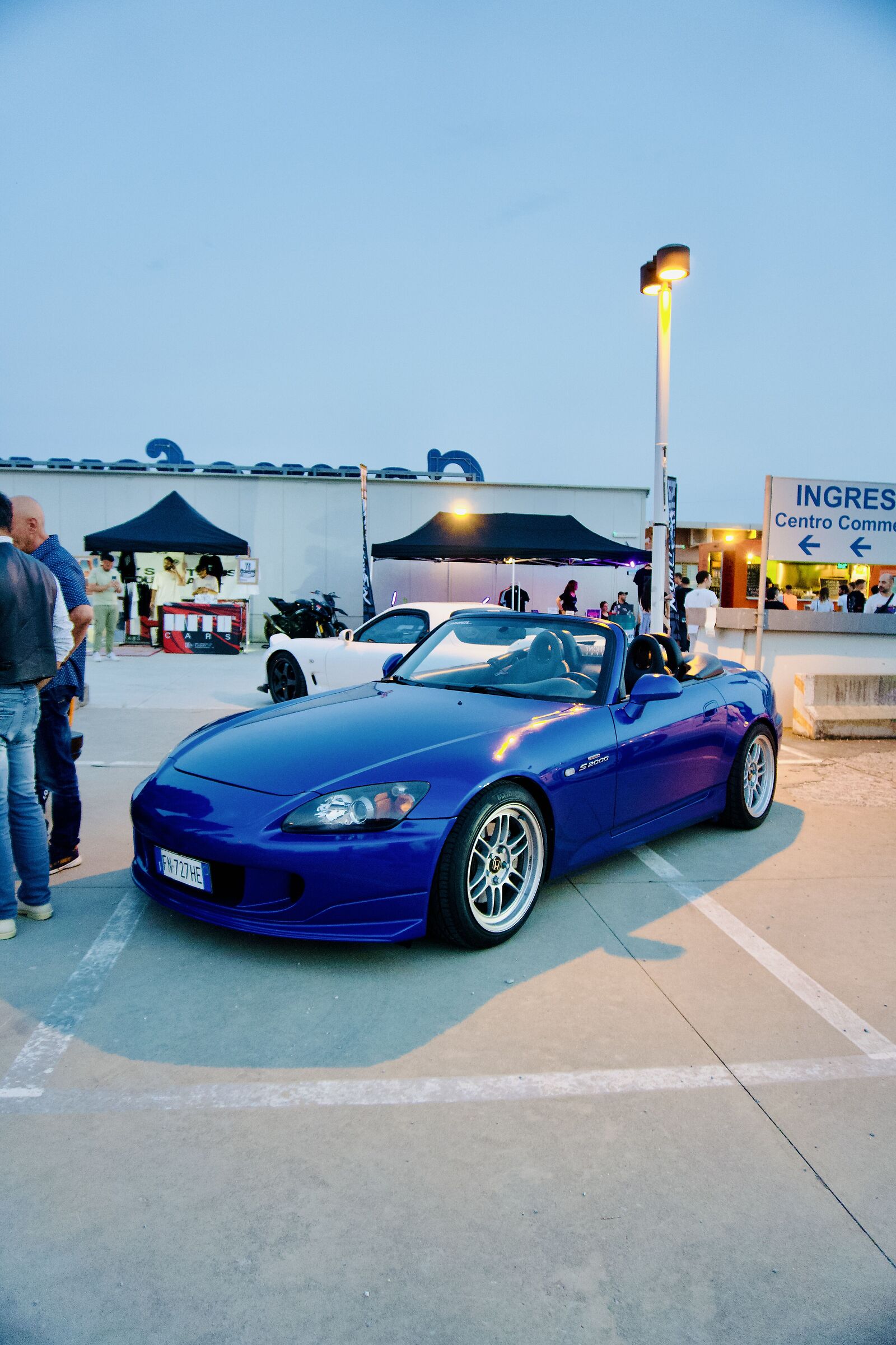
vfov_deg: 73.7
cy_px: 672
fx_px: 896
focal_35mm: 24
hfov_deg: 53.1
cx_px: 448
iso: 2000
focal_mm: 16
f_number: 3.5
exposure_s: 1/160
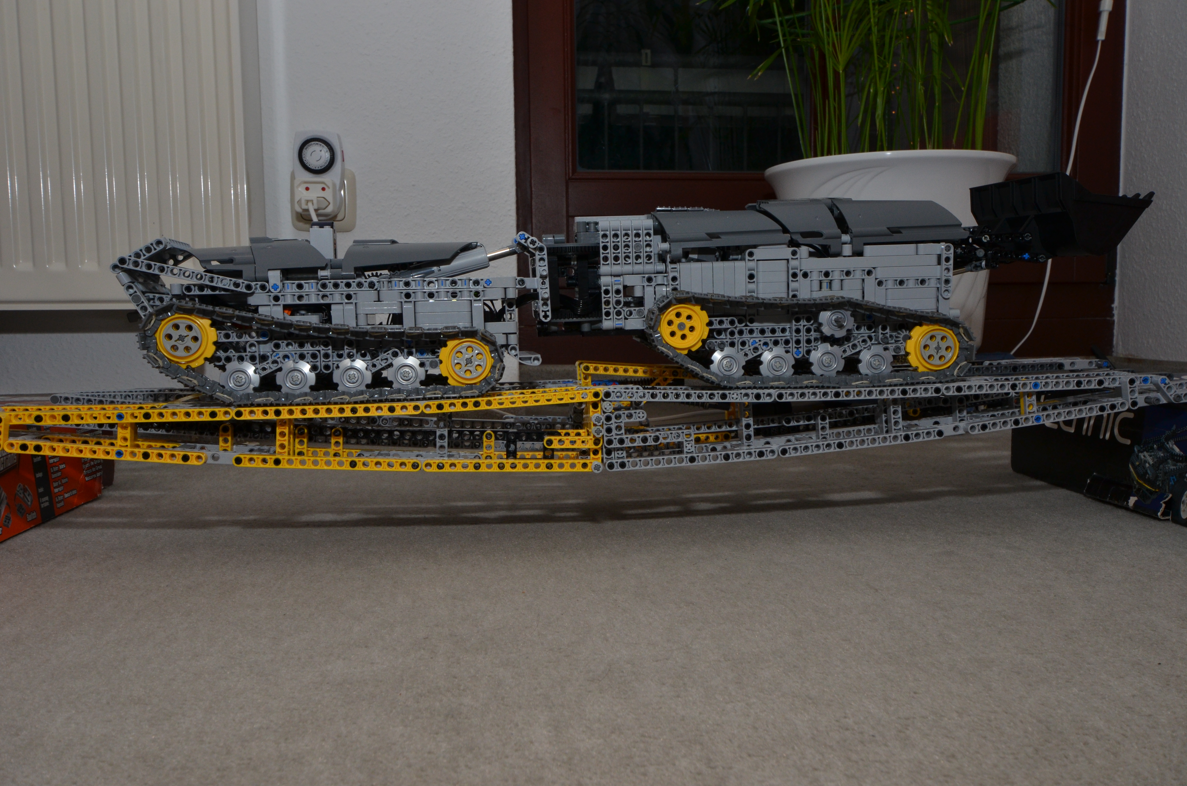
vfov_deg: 43.4
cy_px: 393
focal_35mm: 30
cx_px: 594
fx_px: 987
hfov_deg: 62.0
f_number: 13
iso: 450
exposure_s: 1/80
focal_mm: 20
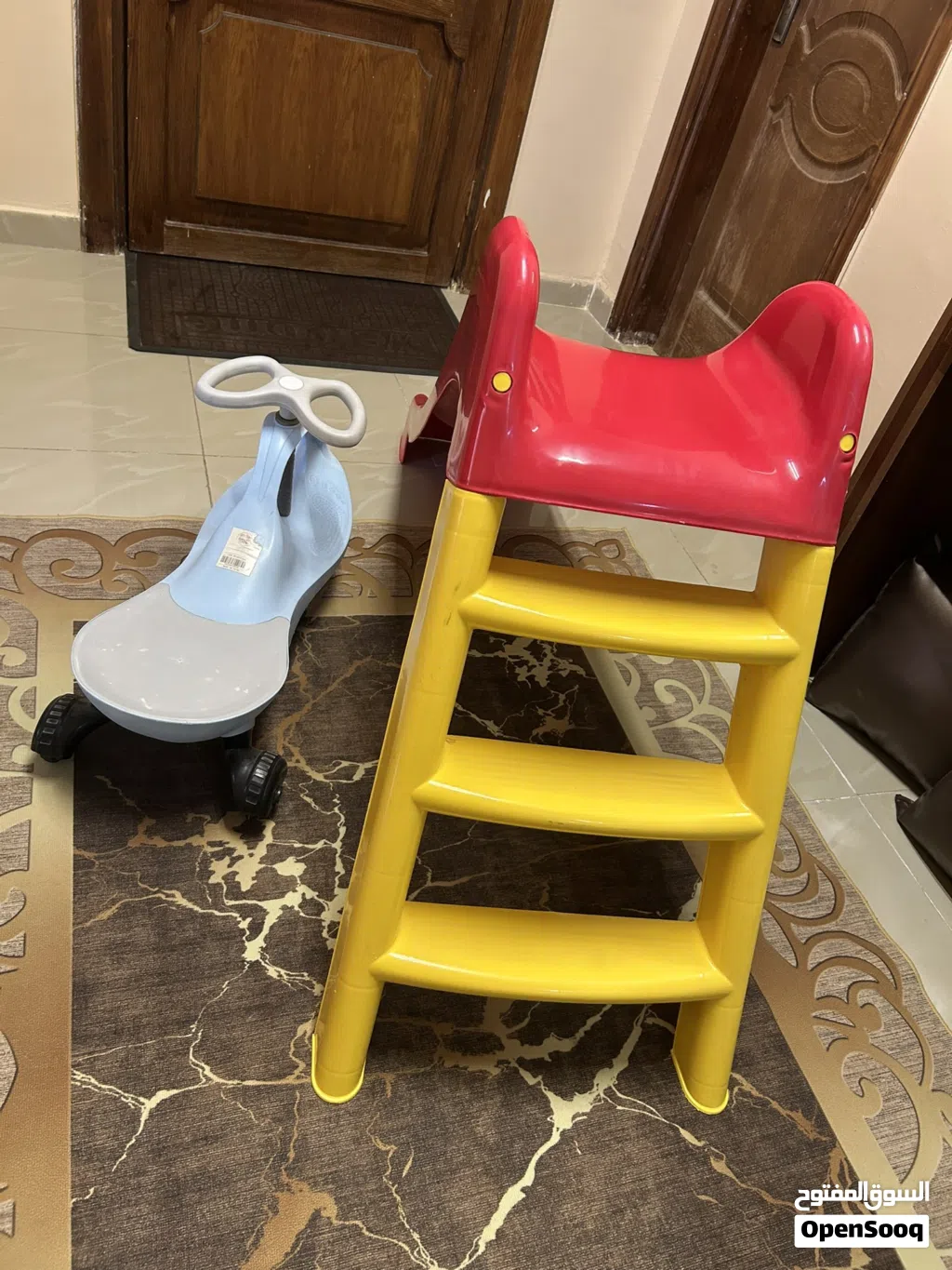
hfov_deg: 53.1
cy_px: 635
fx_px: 953
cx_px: 476
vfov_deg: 67.3
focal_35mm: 26
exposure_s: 1/50
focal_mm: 5.7
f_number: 1.5
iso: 200
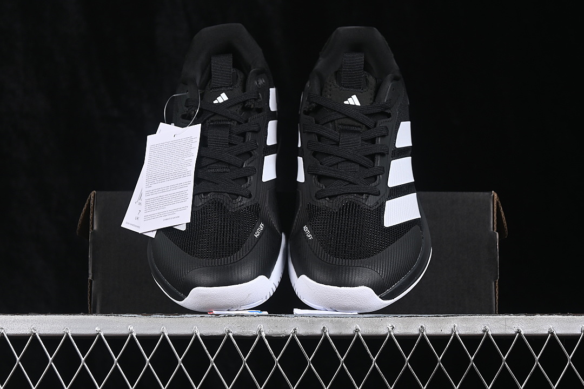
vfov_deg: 18.2
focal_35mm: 75
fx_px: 1217
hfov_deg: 27.0
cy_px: 194
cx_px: 292
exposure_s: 1/60
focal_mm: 50
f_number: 6.3
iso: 160
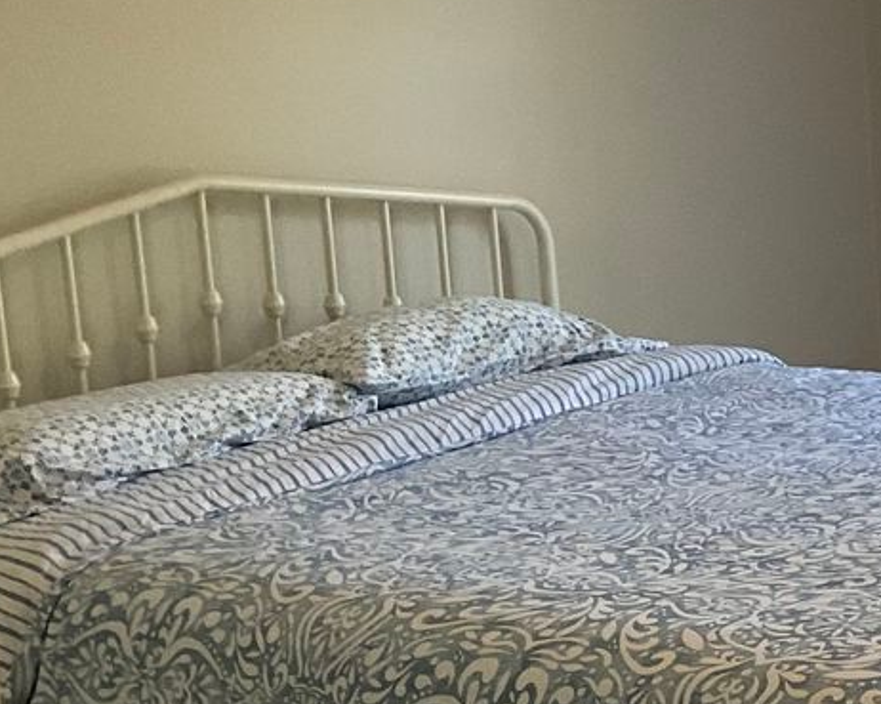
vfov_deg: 16.7
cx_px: 1379
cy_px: 342
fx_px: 2397
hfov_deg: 18.2
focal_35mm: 92
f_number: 1.8
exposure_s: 1/122
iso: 50
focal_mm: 3
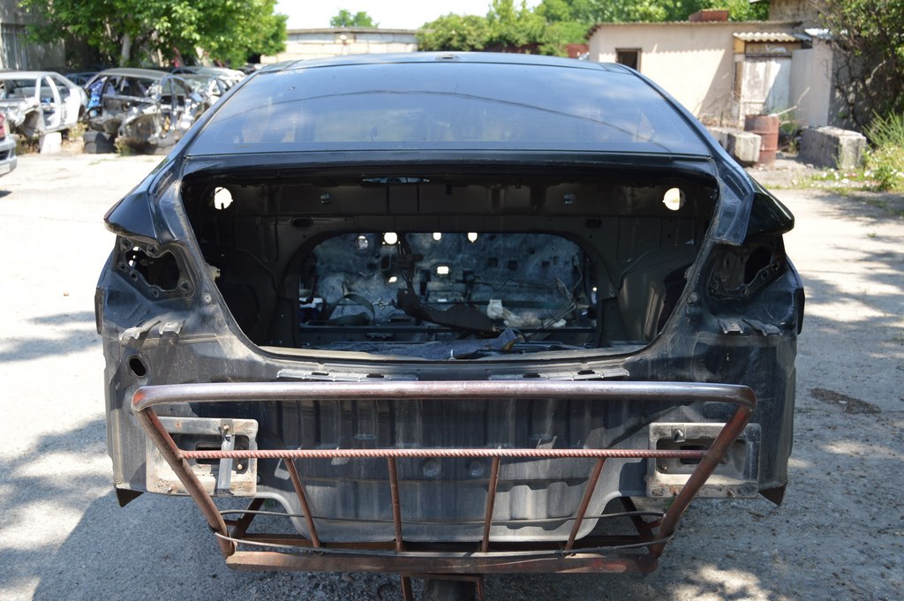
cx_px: 452
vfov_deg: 34.2
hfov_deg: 49.6
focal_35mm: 39
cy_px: 300
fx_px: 979
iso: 100
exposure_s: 1/160
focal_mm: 26
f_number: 6.3
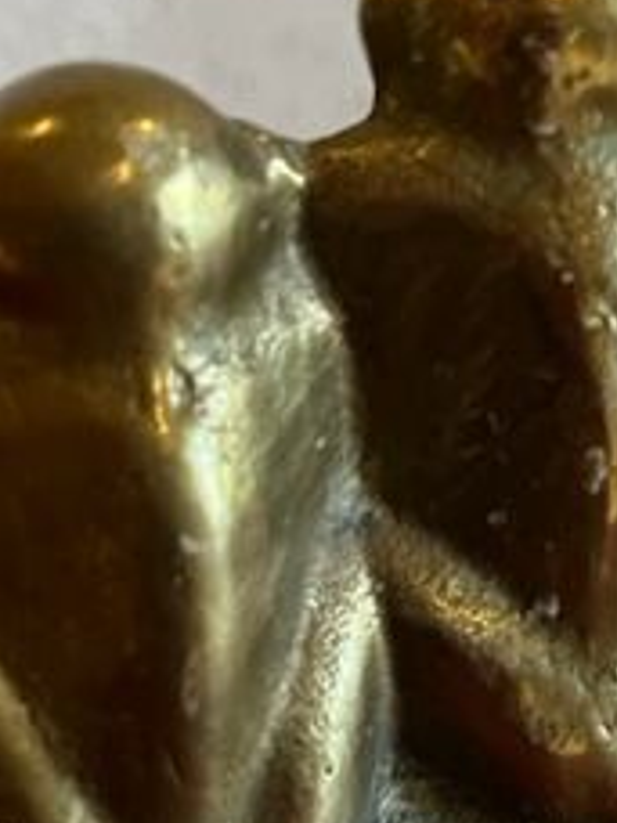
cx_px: 574
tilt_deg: -10.5
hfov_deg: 19.7
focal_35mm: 73
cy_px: 408
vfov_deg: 26.7
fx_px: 1735
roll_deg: +0.0
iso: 500
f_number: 1.6
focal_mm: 5.1
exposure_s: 1/45
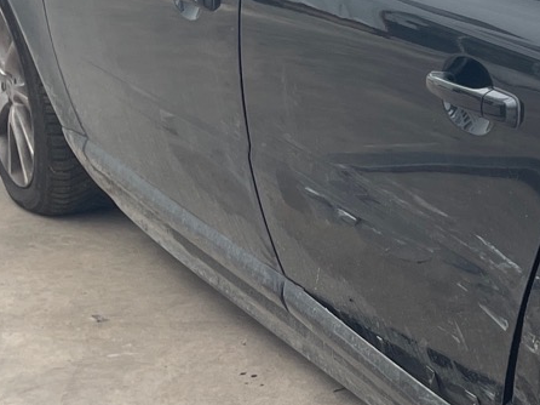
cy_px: 233
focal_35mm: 105
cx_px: 978
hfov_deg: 15.9
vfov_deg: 14.1
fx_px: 1637
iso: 32
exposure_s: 1/1335
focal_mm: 4.2
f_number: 1.6
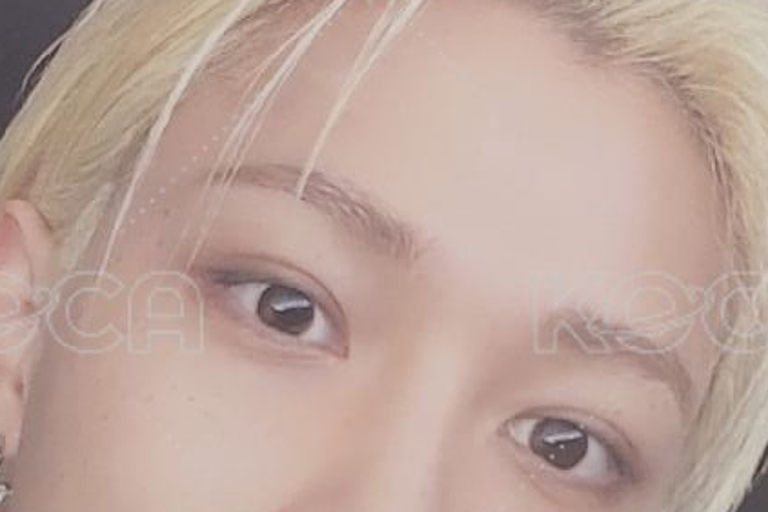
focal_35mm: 123
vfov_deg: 11.1
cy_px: 419
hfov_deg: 16.7
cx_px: 369
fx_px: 2623
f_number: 1.7
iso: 64
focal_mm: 3.92
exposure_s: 1/120
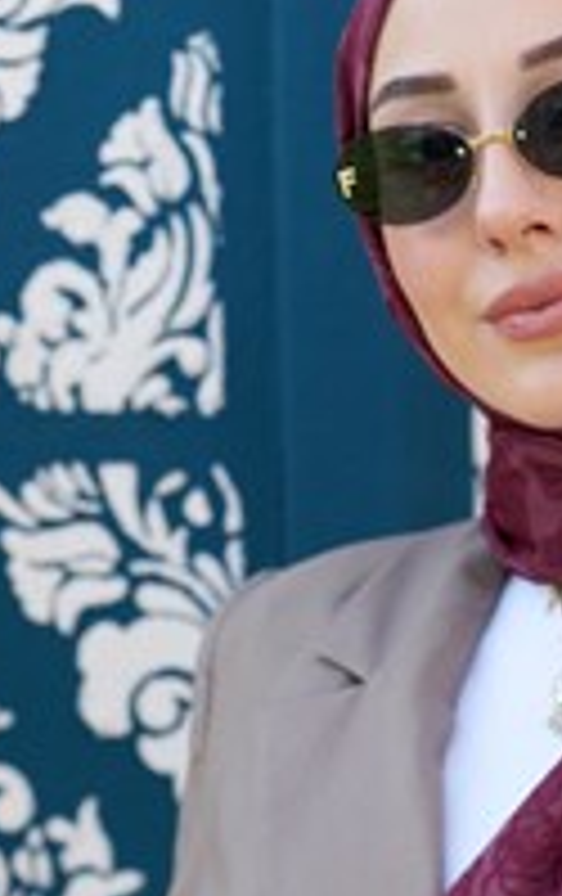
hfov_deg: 4.6
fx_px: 6959
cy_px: 734
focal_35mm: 285
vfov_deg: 7.3
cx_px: 634
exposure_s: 1/200
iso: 200
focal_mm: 120
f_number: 4.5
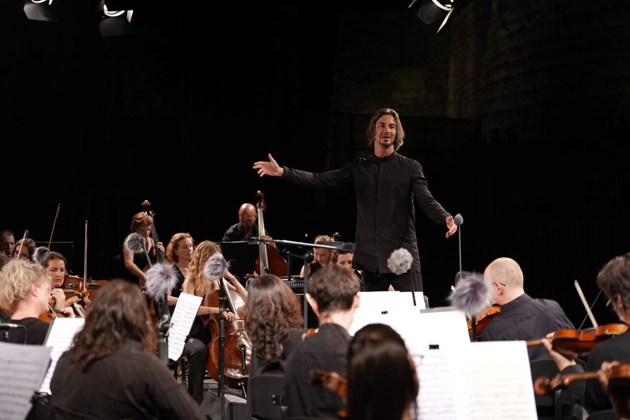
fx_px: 1225
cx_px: 315
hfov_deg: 28.8
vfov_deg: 19.5
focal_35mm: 70
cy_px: 210
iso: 2000
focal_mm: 70
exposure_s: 1/1000
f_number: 2.8
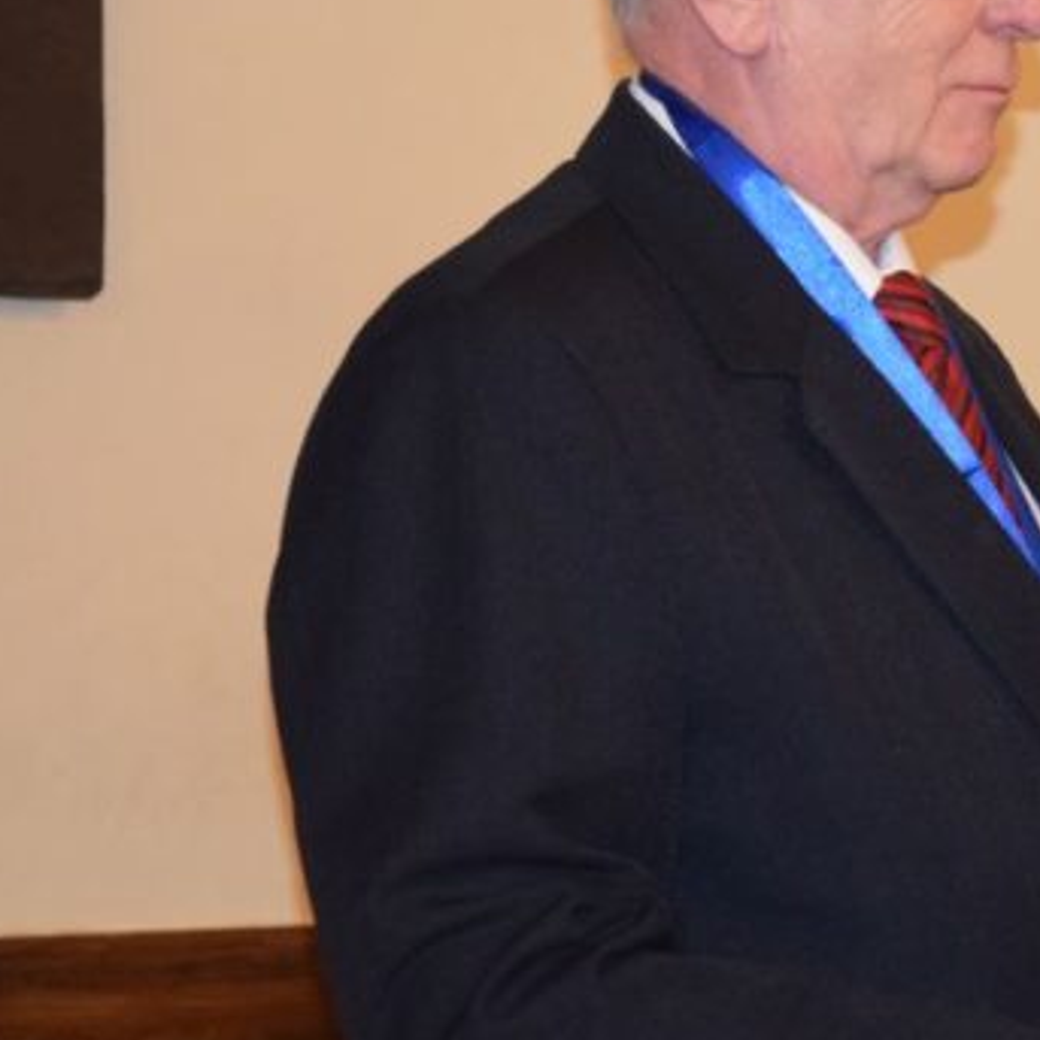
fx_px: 6798
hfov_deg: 8.7
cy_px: 437
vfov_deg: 8.7
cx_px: 1143
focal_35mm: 200
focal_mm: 70
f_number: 5.3
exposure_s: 1/60
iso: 2800
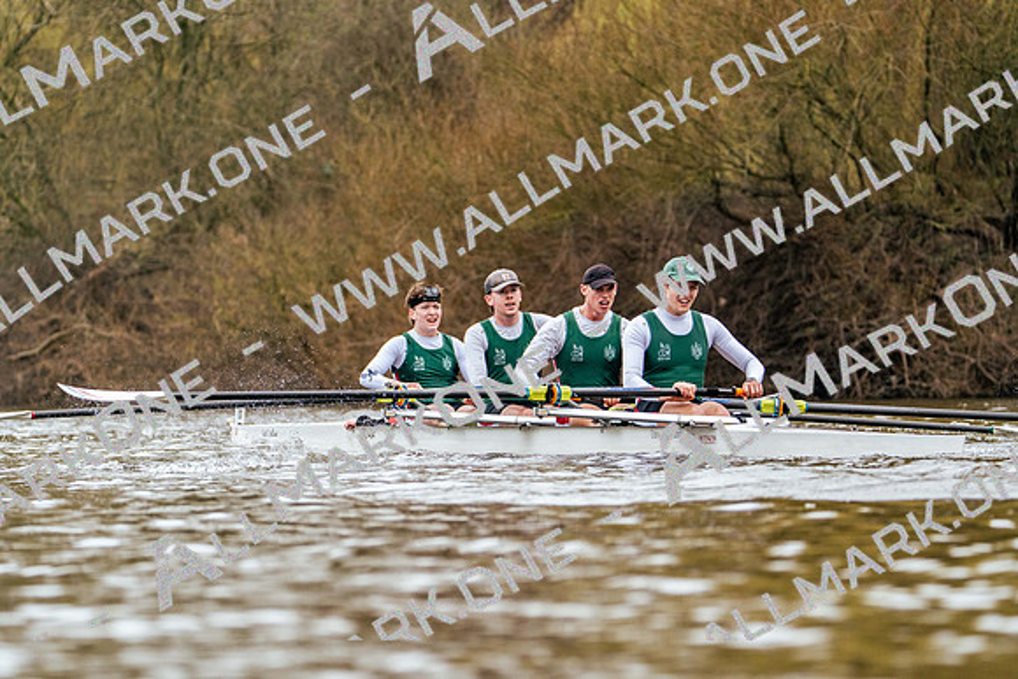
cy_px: 340
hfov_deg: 7.3
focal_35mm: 284
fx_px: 8032
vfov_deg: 4.8
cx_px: 509
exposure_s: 1/2000
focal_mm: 284
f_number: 6.3
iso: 2000
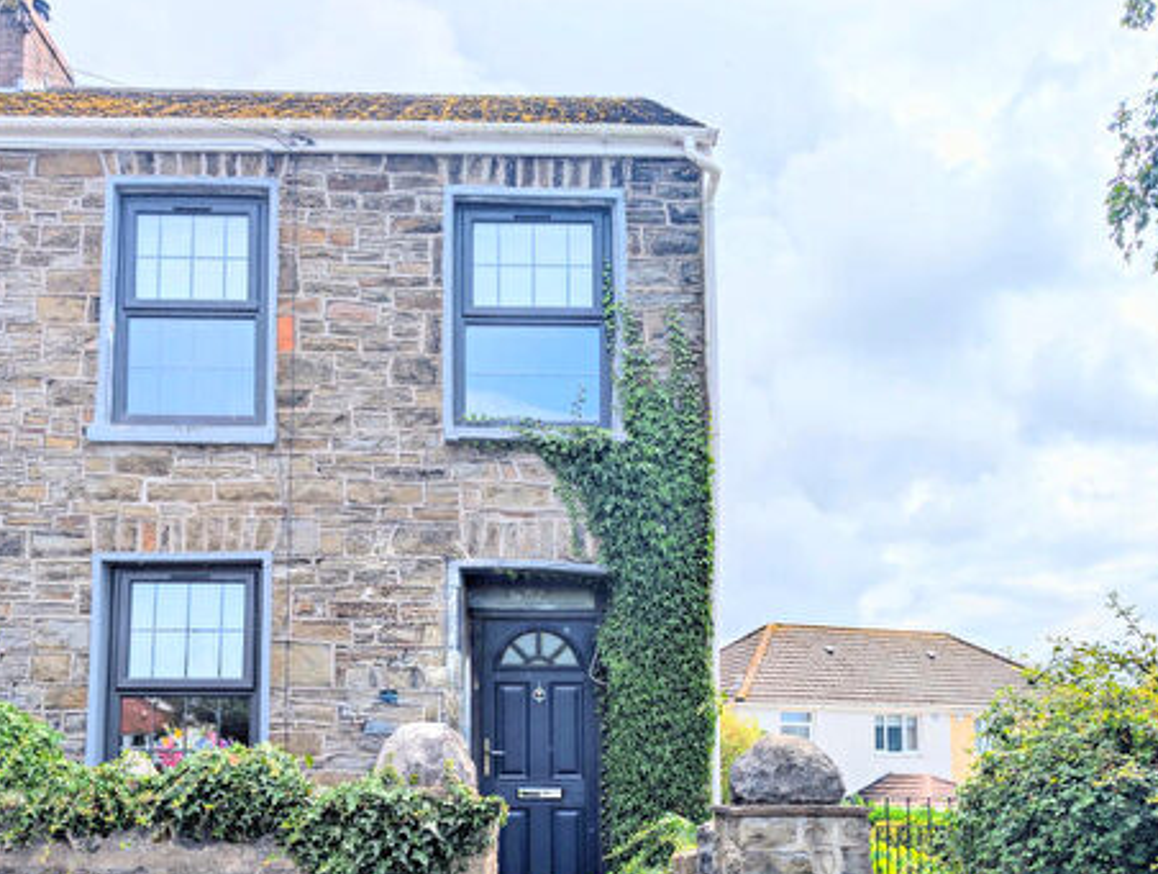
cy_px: 663
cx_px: 532
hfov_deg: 50.0
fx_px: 1240
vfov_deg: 37.8
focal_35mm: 37
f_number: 1.68
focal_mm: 6.9
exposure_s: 1/2110
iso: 21
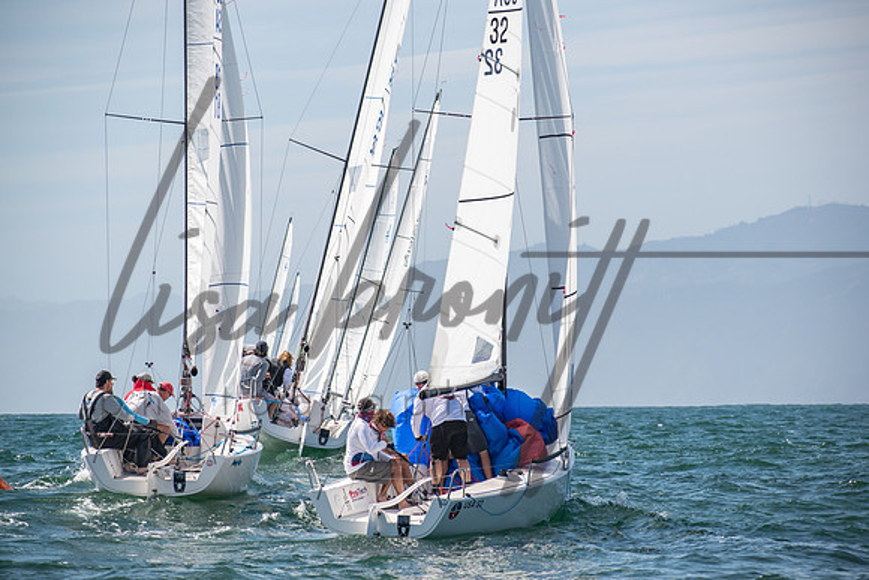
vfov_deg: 7.0
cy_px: 290
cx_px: 434
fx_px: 4708
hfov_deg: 10.5
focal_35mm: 195
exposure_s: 1/1000
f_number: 6.3
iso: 200
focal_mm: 130
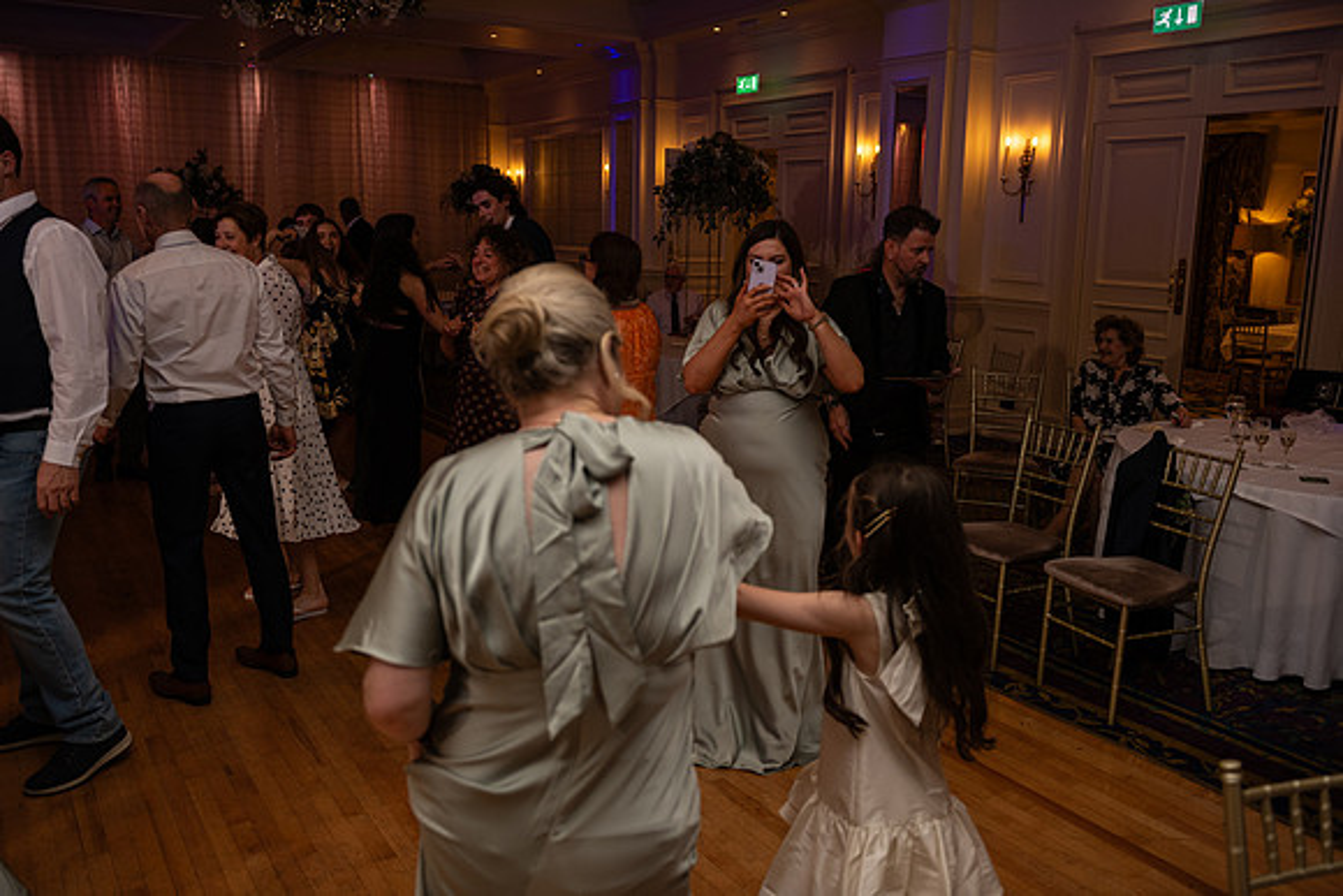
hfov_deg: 60.3
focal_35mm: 31
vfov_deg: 42.3
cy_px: 448
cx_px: 672
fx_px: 1157
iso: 500
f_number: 3.5
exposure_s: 1/160
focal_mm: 31
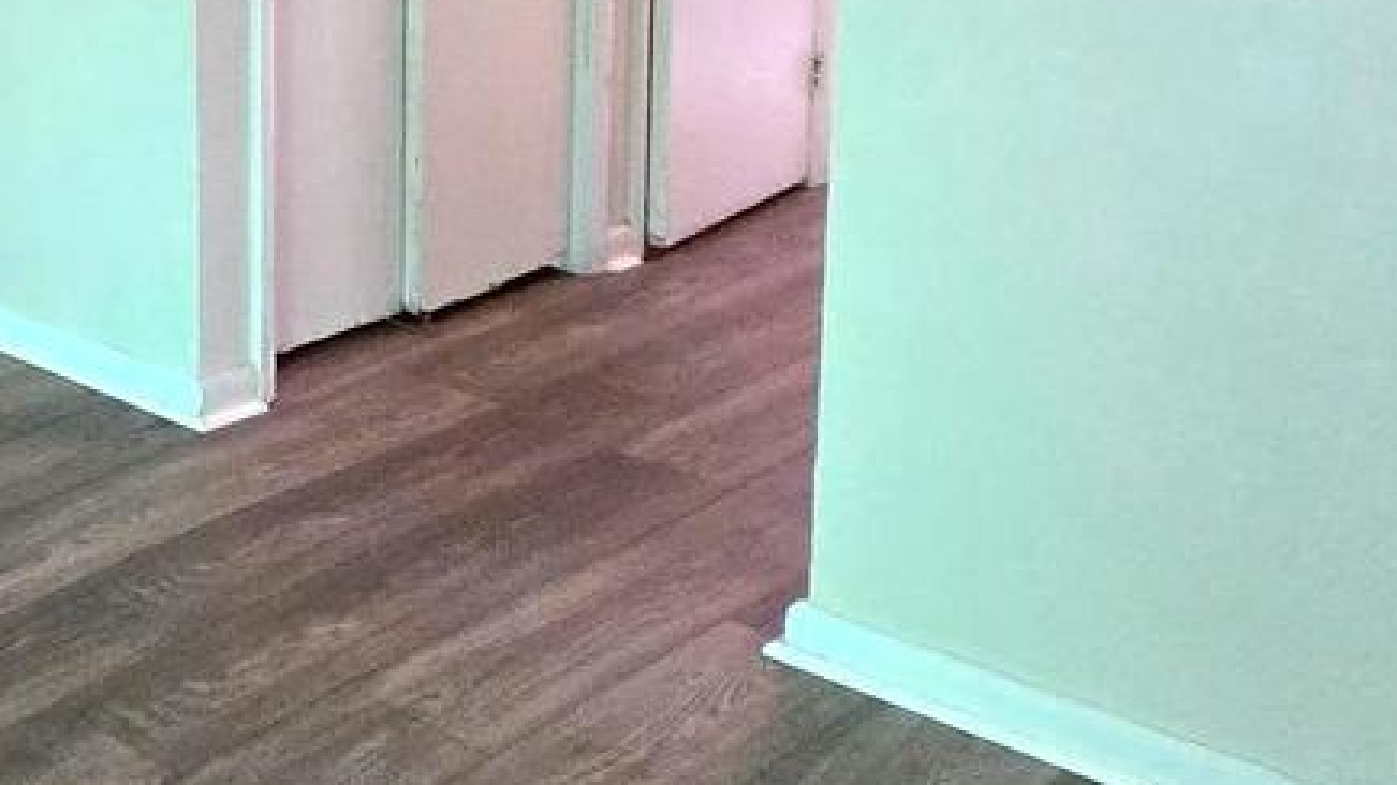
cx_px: -592
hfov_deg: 30.0
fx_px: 1741
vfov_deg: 23.6
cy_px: -113
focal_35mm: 47
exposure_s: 1/60
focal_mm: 1.7
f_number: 2.2
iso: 640
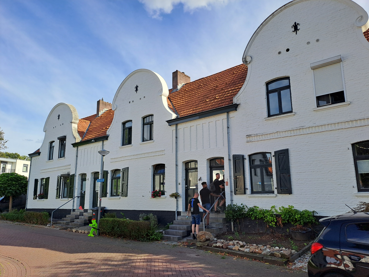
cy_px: 138
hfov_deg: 69.4
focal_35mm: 25
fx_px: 266
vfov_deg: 54.9
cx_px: 184
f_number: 1.8
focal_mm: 4.65
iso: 32
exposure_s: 1/1103
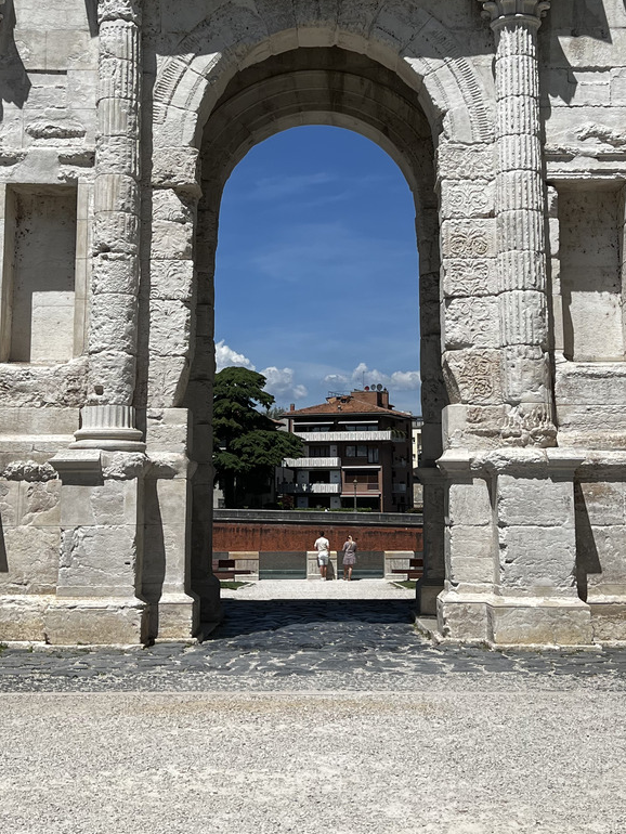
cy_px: 262
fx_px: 1301
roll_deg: -0.2
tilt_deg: +10.4
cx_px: 318
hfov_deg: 27.0
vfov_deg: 35.1
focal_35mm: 54
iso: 50
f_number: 1.5
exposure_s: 1/8000
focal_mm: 5.7
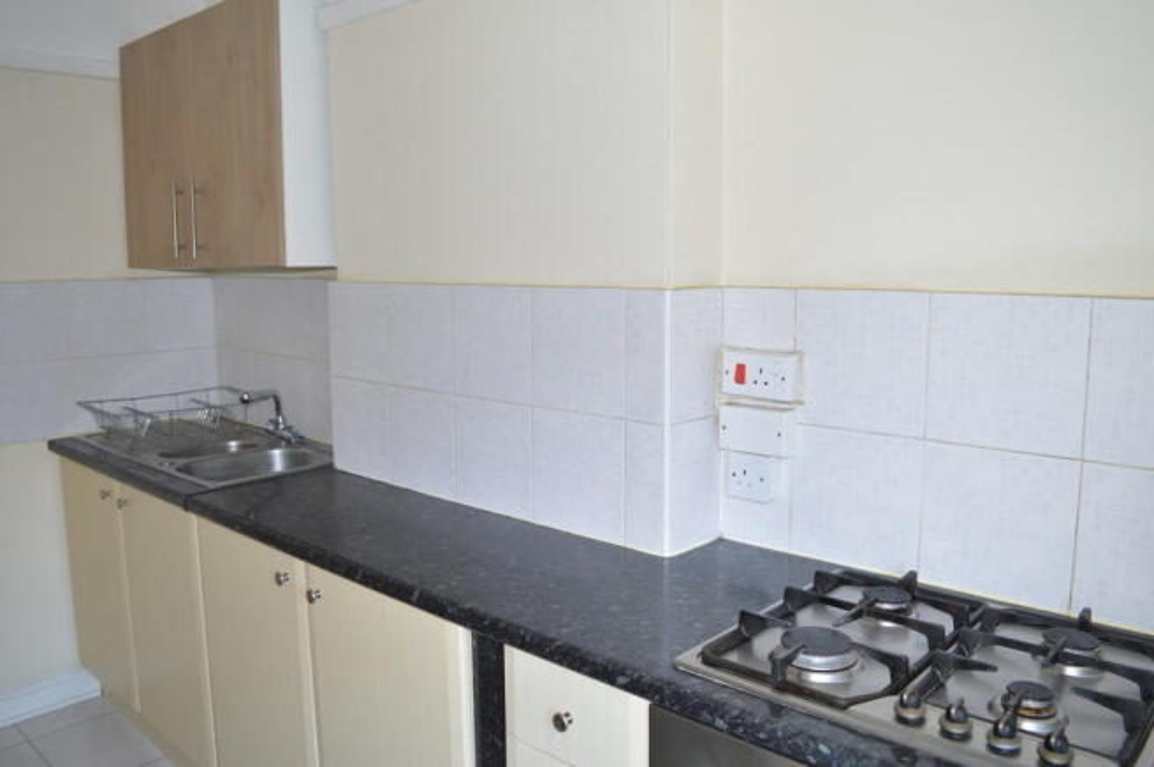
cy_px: 384
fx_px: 865
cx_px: 577
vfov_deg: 47.8
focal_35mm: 27
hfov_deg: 67.4
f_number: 5
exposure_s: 1/60
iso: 800
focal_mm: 18
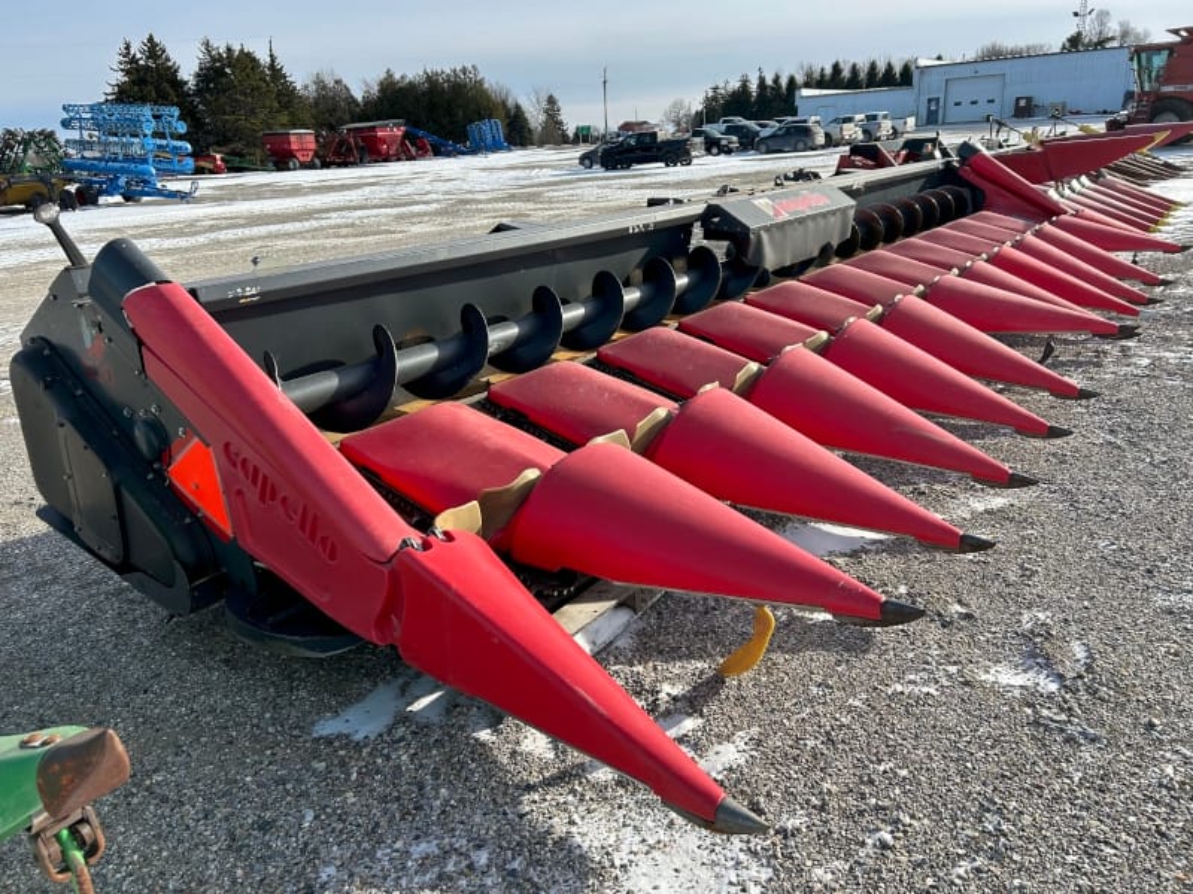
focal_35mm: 26
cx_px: 596
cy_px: 447
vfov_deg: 53.1
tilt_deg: -18.6
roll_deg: +3.0
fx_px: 896
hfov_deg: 67.3
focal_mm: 5.7
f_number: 1.5
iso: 50
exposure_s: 1/2083
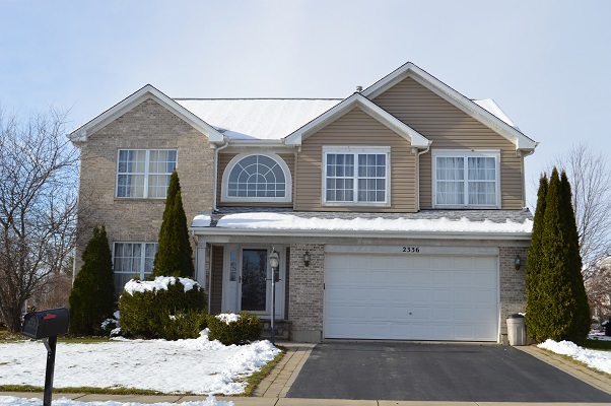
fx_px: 763
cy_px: 203
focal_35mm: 45
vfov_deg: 29.8
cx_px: 306
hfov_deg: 43.6
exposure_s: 1/320
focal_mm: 30
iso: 100
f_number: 9
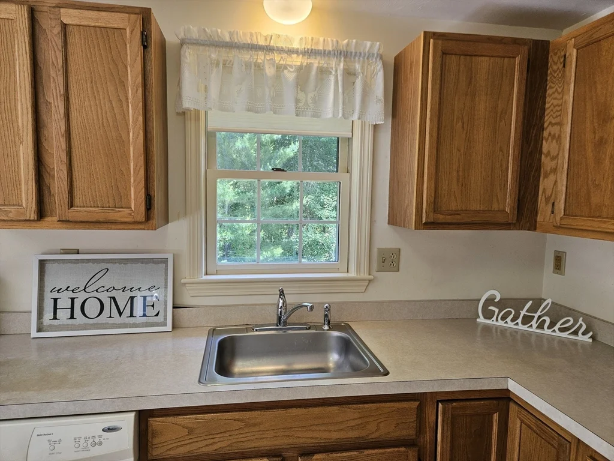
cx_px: 307
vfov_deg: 58.9
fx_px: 408
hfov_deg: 73.9
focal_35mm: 23
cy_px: 230
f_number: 1.8
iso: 100
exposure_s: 1/120
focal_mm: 5.4
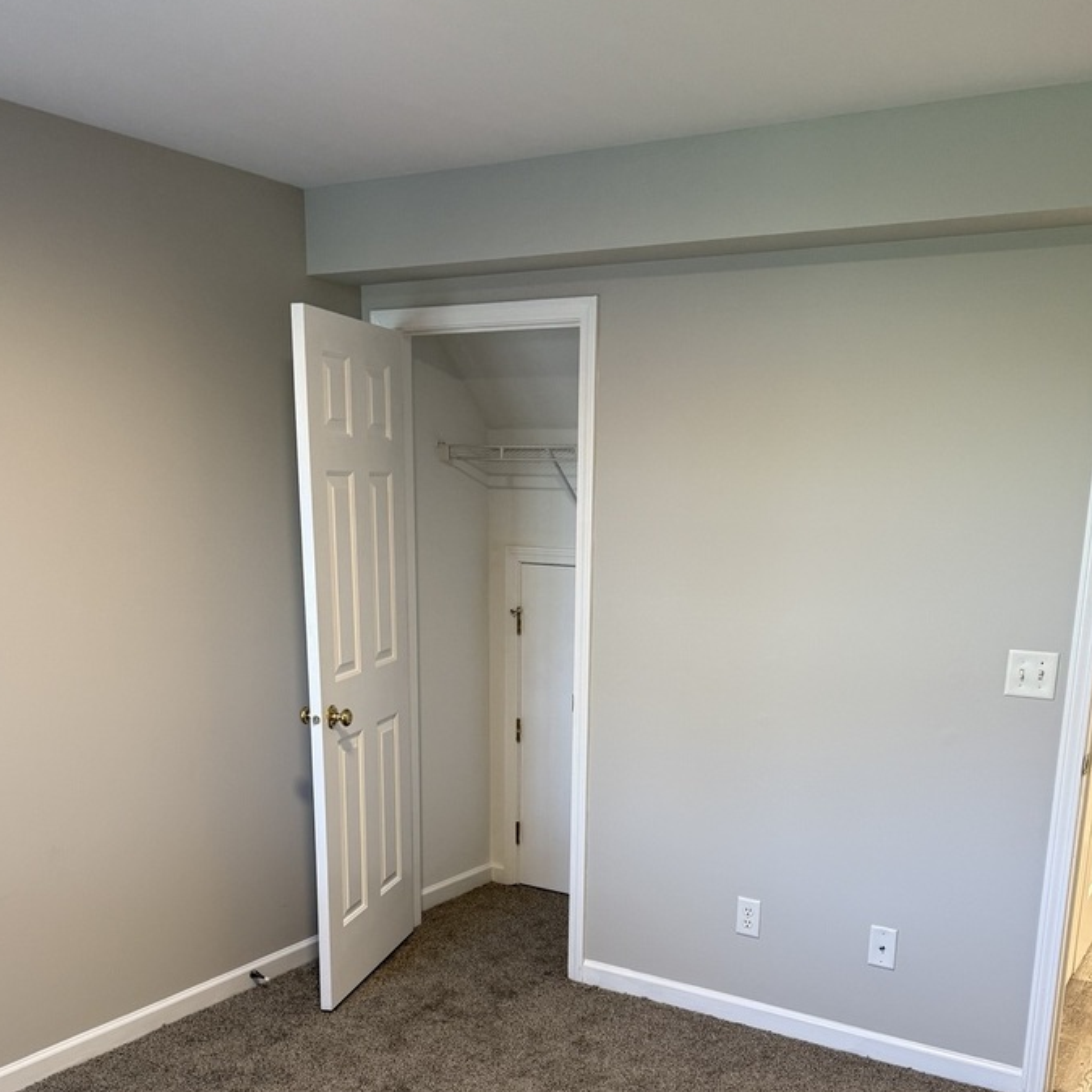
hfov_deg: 48.4
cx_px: 557
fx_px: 1213
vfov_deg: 46.9
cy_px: 799
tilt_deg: -12.8
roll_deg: -0.7
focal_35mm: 34
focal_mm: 6.76
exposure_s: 1/60
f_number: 1.78
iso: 200
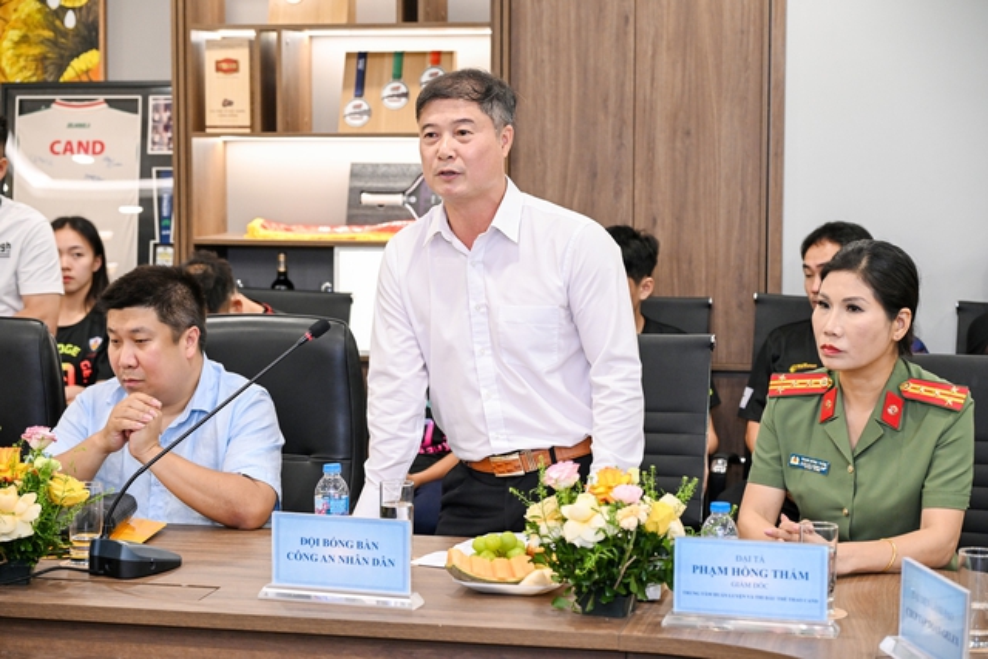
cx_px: 494
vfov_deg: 19.7
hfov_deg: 29.2
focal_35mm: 69
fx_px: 1894
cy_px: 330
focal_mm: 69
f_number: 4.5
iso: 2000
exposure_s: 1/125
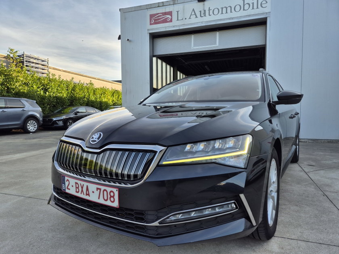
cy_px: 127
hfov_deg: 73.9
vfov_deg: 58.9
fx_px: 225
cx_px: 170
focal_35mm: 23
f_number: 1.8
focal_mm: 5.4
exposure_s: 1/680
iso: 25
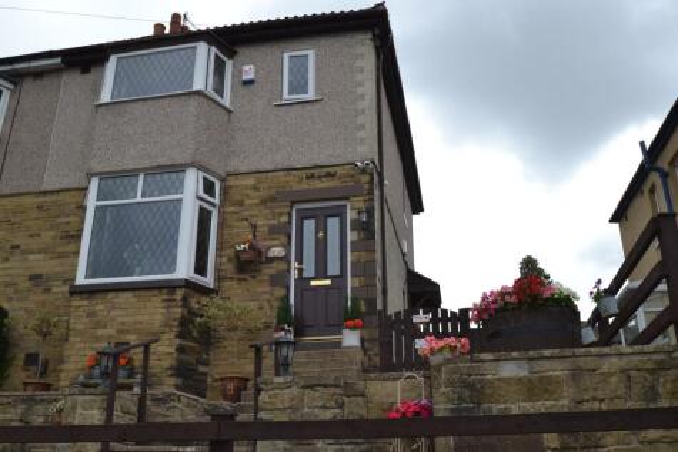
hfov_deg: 53.1
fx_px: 678
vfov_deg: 36.9
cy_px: 226
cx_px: 339
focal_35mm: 36
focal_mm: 24
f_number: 7.1
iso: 100
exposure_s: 1/200
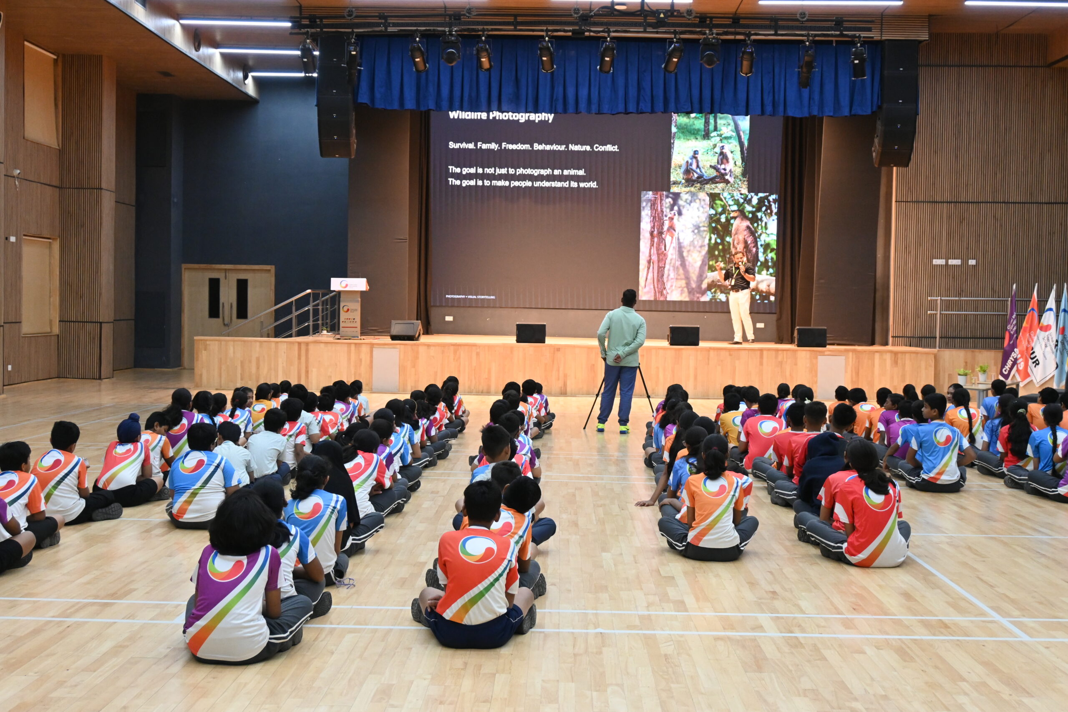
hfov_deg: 43.6
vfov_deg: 29.9
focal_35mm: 45
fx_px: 1335
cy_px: 356
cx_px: 534
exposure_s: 1/125
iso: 2000
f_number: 4.8
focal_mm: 30
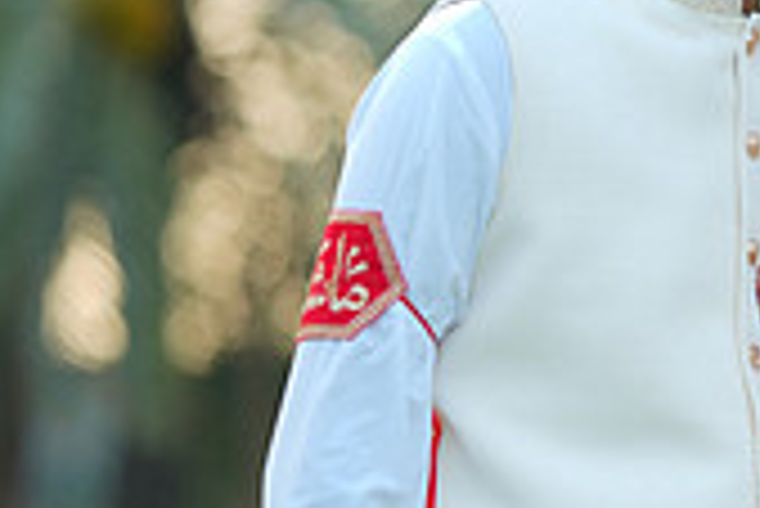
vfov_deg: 4.7
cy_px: -25
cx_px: 1039
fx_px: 6170
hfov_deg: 7.0
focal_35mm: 292
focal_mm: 85
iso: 64
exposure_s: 1/500
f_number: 1.4
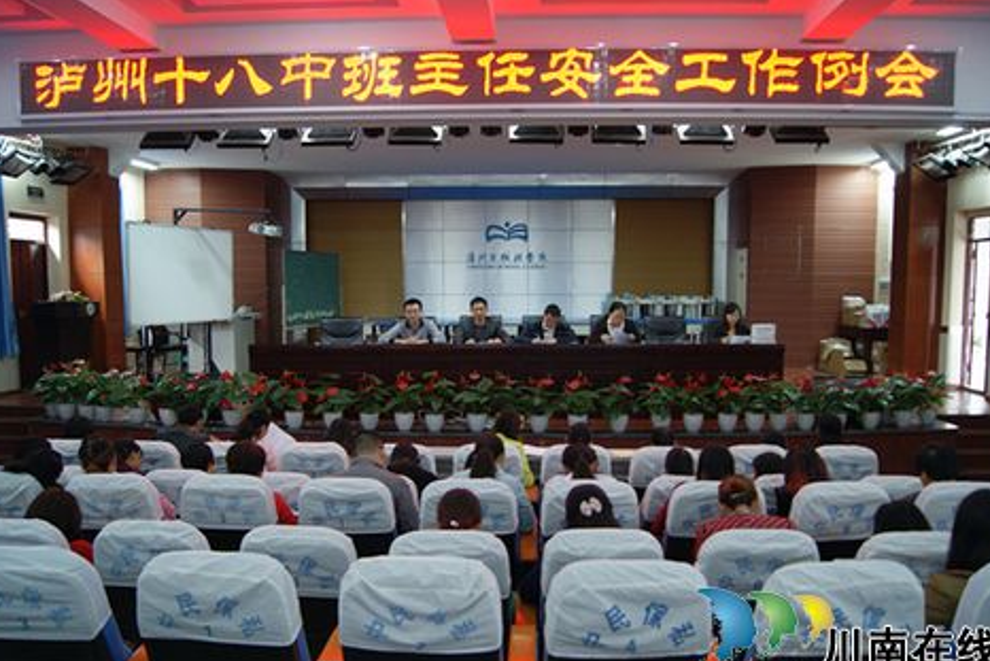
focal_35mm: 29
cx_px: 501
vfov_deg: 45.0
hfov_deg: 63.6
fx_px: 798
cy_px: 351
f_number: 3.5
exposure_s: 1/15
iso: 400
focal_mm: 18
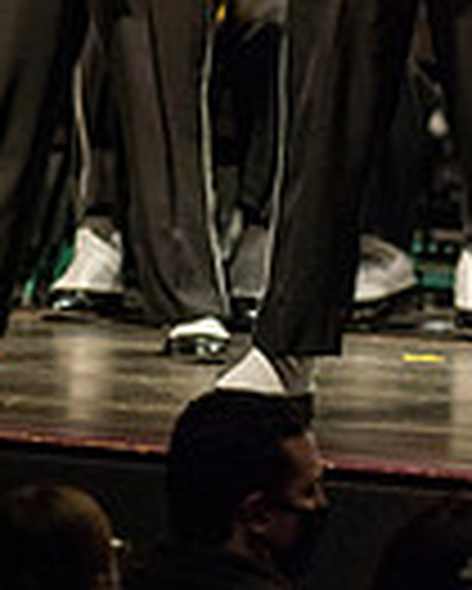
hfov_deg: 1.6
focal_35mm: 965
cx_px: 366
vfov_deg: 2.0
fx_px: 16831
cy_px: -225
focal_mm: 300
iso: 3200
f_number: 2.8
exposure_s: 1/500
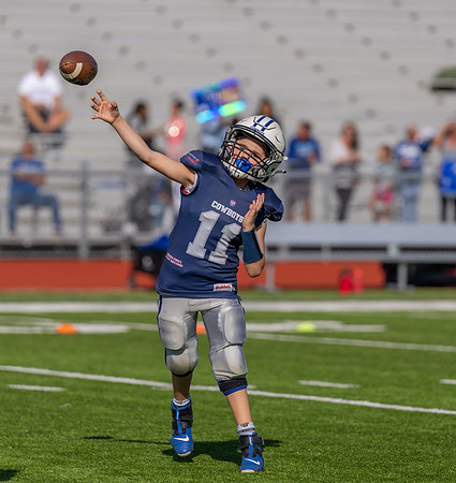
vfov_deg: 5.7
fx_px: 4845
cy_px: 210
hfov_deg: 5.4
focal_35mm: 316
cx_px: 222
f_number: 3.2
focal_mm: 200
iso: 160
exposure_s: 1/4000
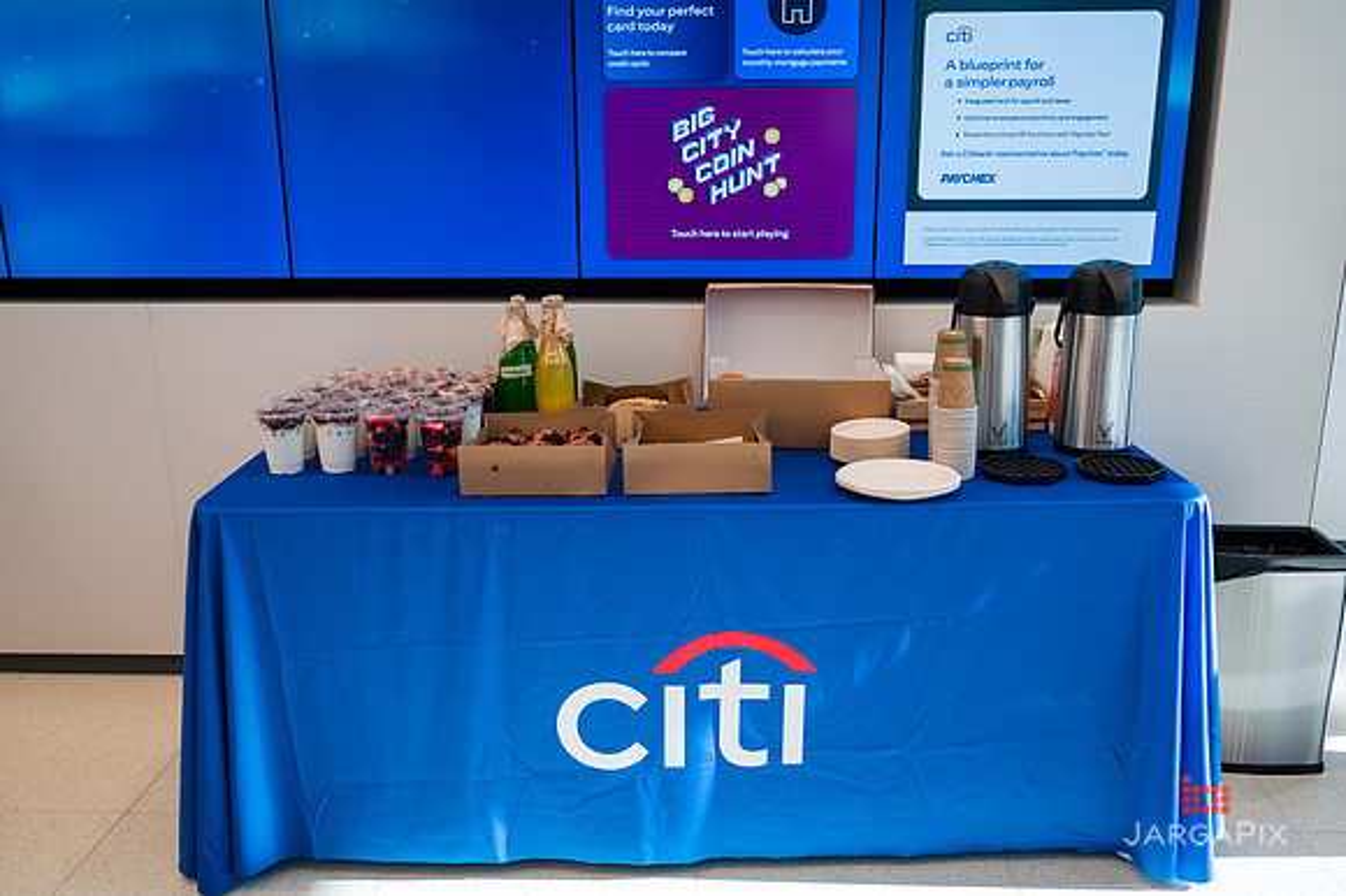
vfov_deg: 41.7
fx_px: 1176
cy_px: 457
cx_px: 687
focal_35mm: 31
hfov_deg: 59.5
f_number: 3.2
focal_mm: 30.5
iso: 200
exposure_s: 1/160
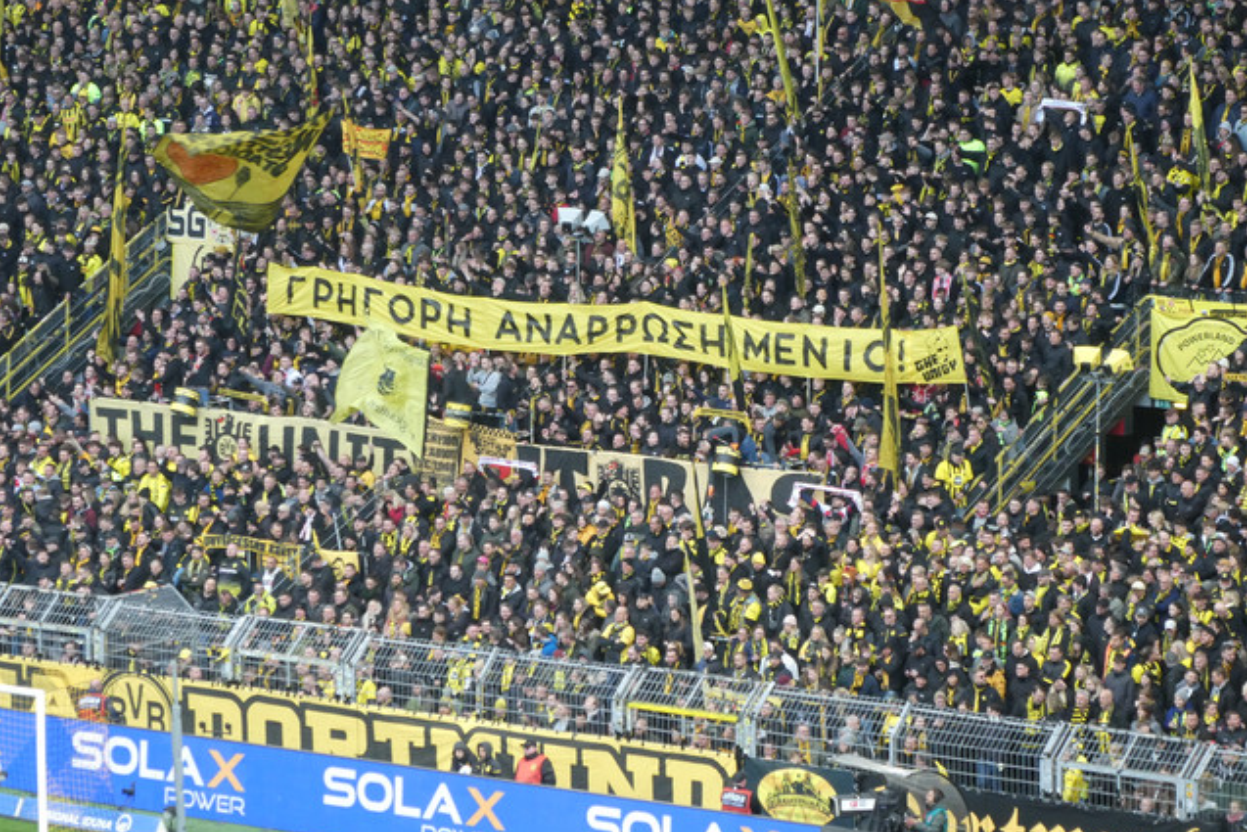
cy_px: 370
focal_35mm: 209
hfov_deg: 9.8
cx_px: 623
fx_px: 7241
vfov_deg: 6.6
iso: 320
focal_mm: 35.8
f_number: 5.6
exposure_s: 1/80
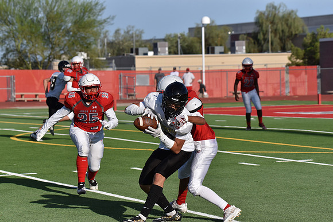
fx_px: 1388
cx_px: 166
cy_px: 111
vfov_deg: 9.2
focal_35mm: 150
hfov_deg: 13.7
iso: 560
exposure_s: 1/3200
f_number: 8
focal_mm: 150
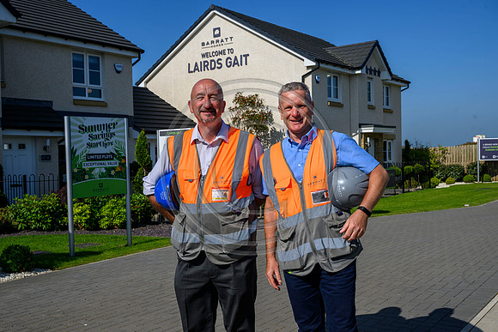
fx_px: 526
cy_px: 166
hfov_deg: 50.7
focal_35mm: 38
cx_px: 249
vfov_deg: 35.1
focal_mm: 38
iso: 125
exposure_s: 1/500
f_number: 9
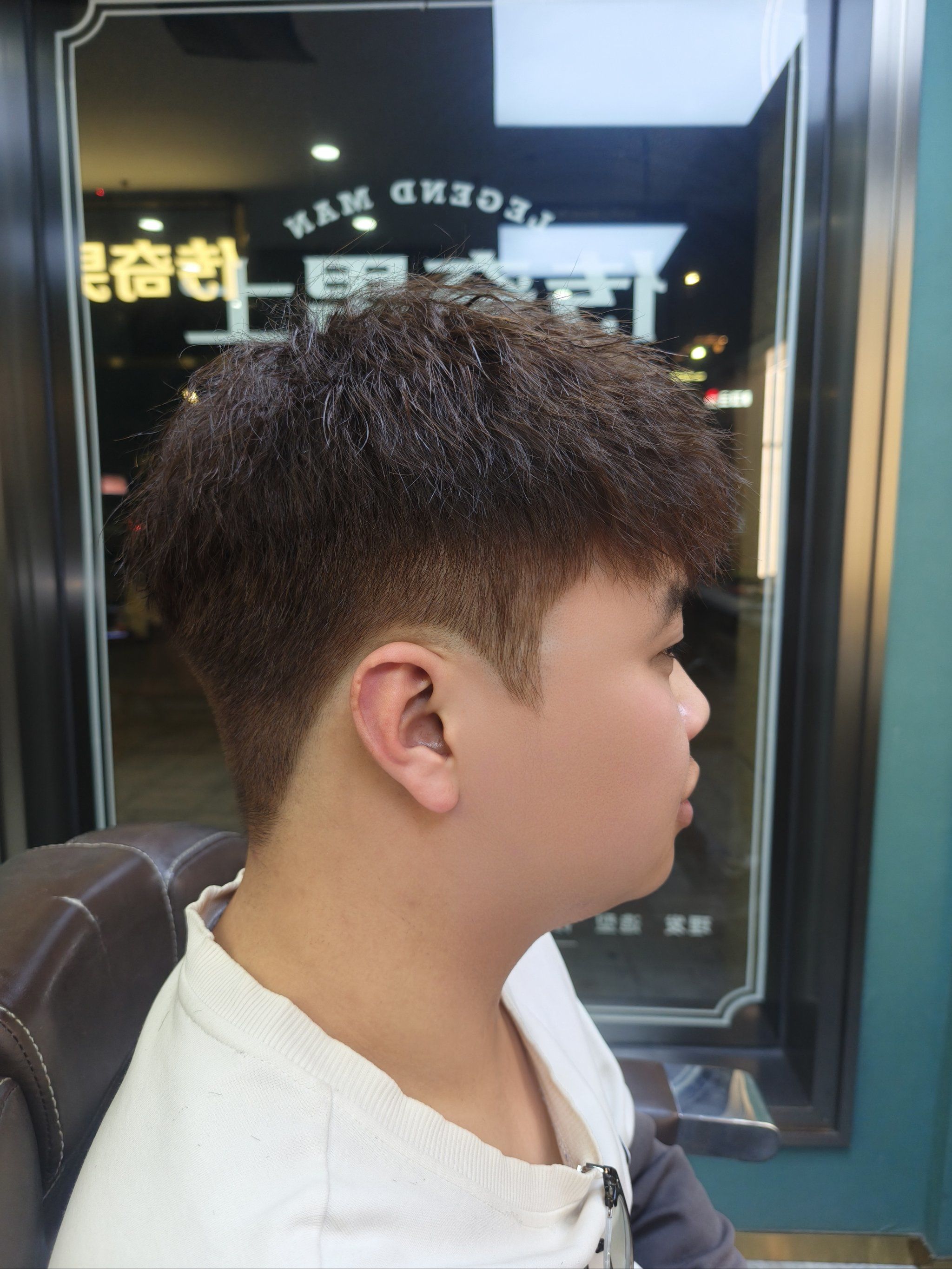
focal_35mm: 23
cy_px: 634
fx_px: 843
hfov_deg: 58.9
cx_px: 476
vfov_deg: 73.9
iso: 250
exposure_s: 1/175
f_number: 1.6
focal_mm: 6.06
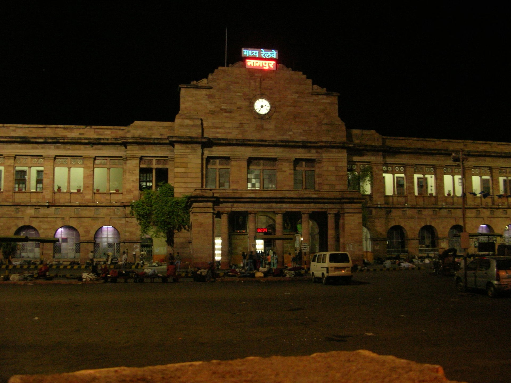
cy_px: 192
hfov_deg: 52.6
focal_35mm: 35
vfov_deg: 40.7
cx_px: 256
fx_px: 517
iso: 198
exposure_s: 1/6.3
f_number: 2.8
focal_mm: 5.8
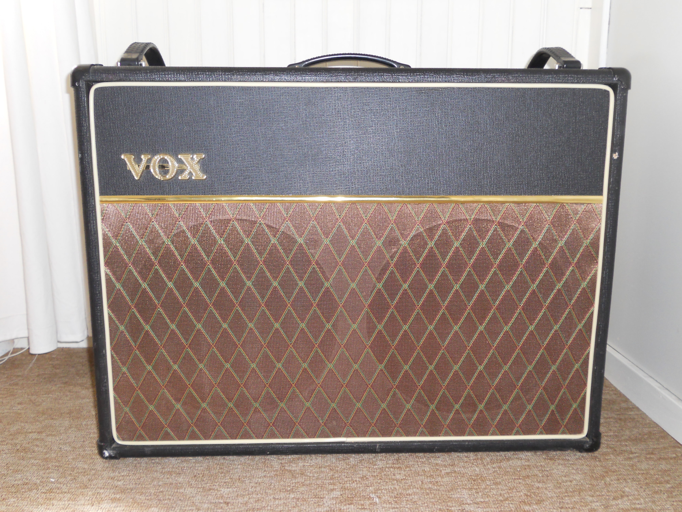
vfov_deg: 44.2
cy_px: 256
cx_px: 341
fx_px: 630
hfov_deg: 56.8
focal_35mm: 32
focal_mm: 5.8
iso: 200
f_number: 3.5
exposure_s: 1/25
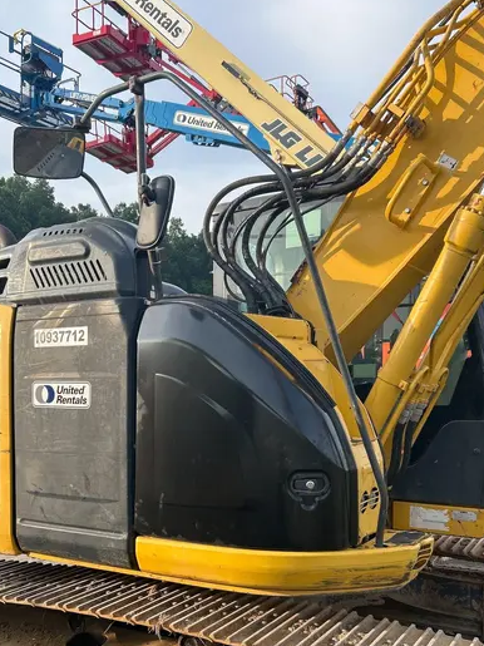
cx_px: 216
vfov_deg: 49.4
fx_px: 690
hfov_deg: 38.6
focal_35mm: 37
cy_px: 422
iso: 50
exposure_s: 1/909
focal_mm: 5.7
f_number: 1.5
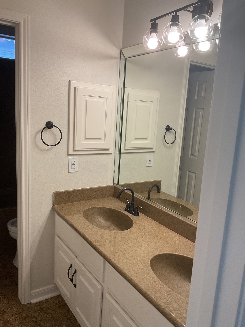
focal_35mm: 29
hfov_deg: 48.2
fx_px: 274
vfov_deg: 61.7
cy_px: 164
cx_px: 122
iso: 64
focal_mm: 3
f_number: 1.8
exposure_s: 1/120
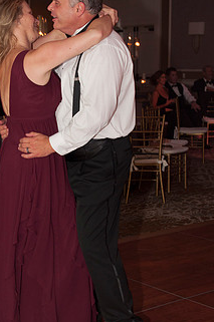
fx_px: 716
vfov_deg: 25.4
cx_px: 67
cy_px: 160
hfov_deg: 17.0
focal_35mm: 80
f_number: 5
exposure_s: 1/60
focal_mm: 38
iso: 400
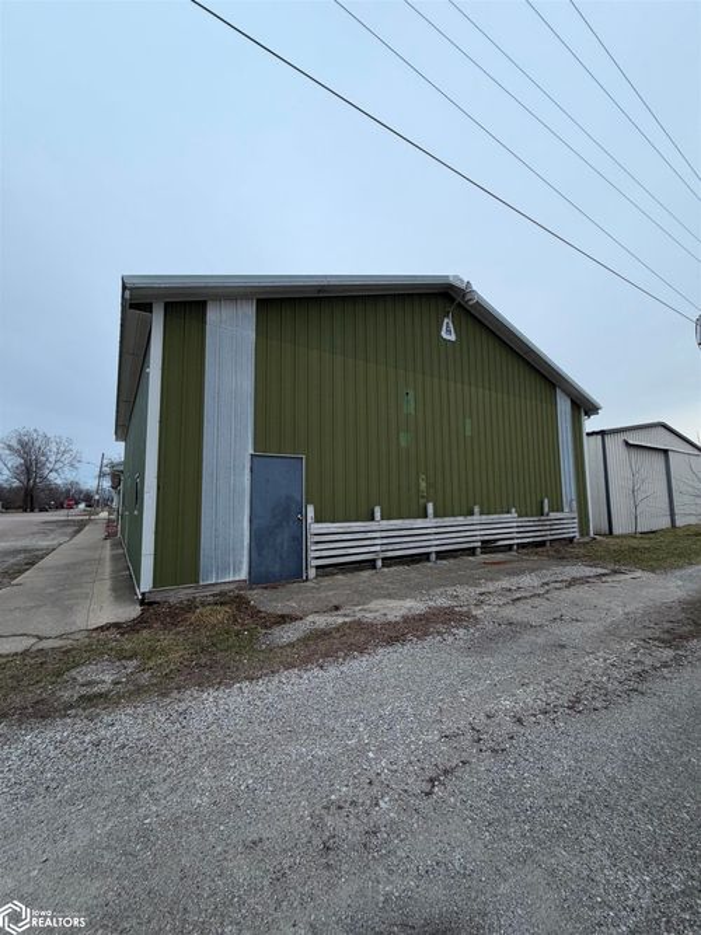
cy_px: 468
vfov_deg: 102.1
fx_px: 378
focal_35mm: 14
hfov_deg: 85.7
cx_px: 350
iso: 160
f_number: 2.2
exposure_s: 1/121
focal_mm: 2.22
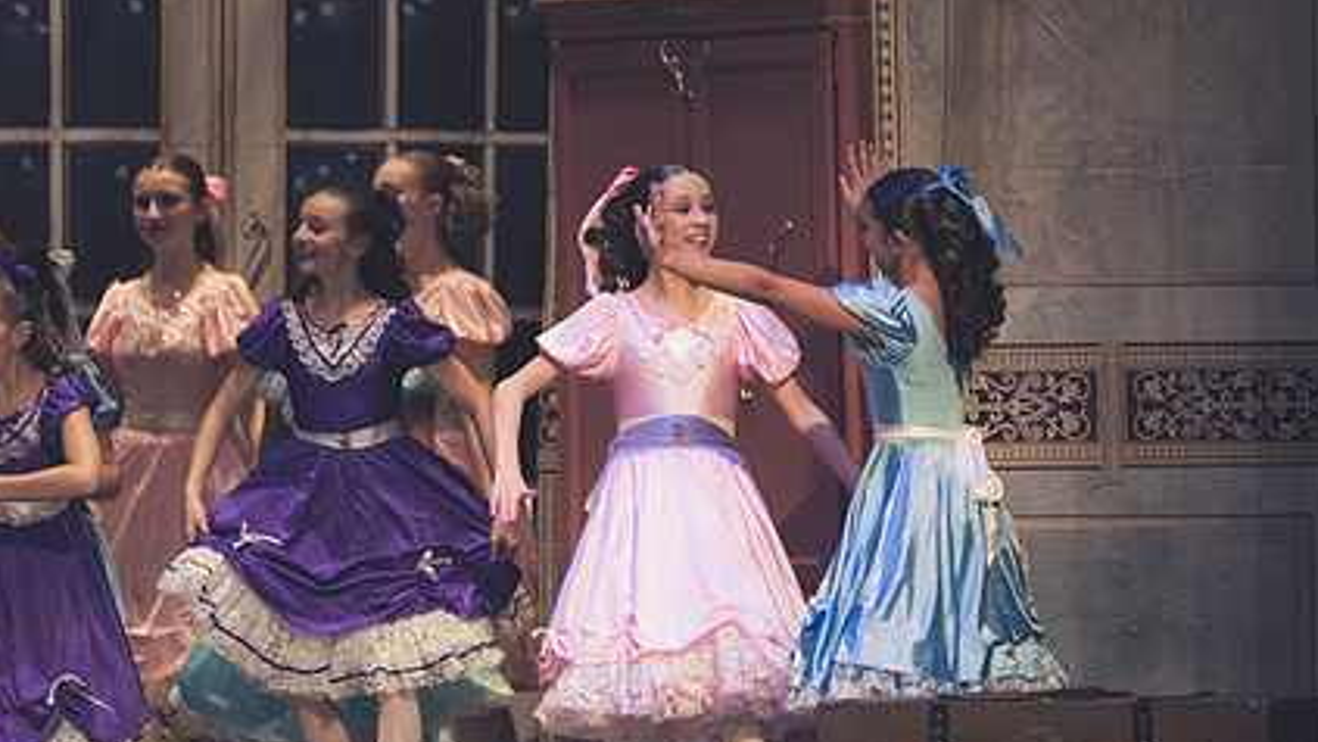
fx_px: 15064
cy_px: 418
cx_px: 645
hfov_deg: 5.0
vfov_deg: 2.8
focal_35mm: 431
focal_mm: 200
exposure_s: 1/320
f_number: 2.8
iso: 800
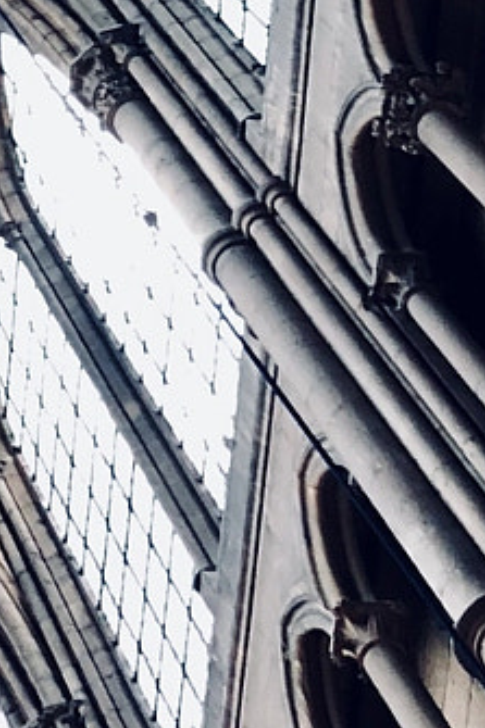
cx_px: -674
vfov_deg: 14.1
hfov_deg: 8.9
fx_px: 2812
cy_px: -263
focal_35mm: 139
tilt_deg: +74.6
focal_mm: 3.99
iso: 80
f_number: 1.8
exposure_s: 1/17
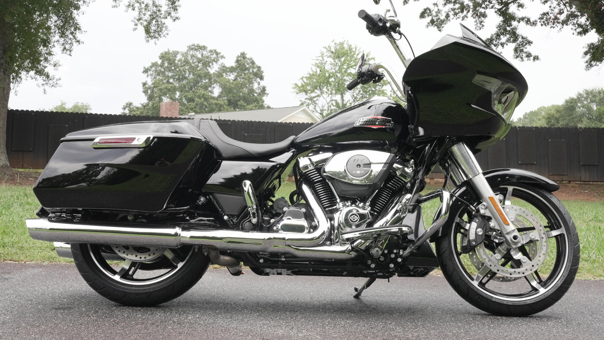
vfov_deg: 24.3
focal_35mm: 49
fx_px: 786
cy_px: 135
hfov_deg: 42.0
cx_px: 300
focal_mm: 46.1
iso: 1250
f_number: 11
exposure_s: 1/125
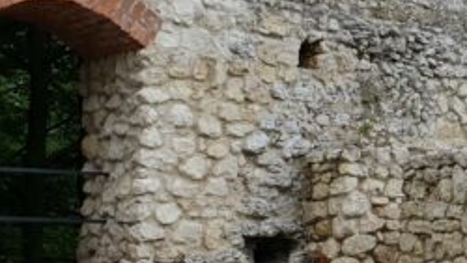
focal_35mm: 116
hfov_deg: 16.9
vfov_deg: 10.5
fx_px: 1437
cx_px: 686
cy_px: 116
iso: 50
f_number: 2.4
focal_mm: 4.3
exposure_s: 1/709
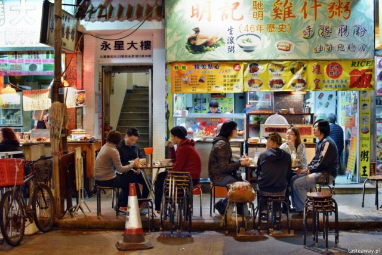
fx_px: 557
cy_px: 128
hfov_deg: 37.8
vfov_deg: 25.8
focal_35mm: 52
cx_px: 191
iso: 800
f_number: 4
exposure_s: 1/60
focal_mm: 35
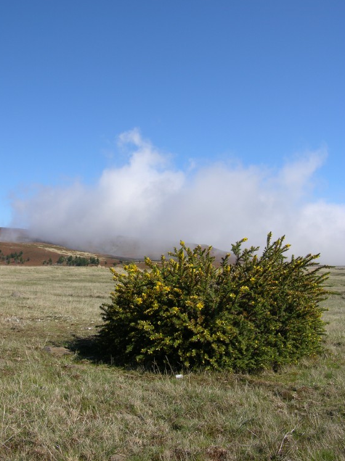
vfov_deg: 51.4
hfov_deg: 39.6
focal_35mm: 36
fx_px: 479
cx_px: 171
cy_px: 225
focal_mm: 8.9
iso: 50
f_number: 6.3
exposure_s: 1/249
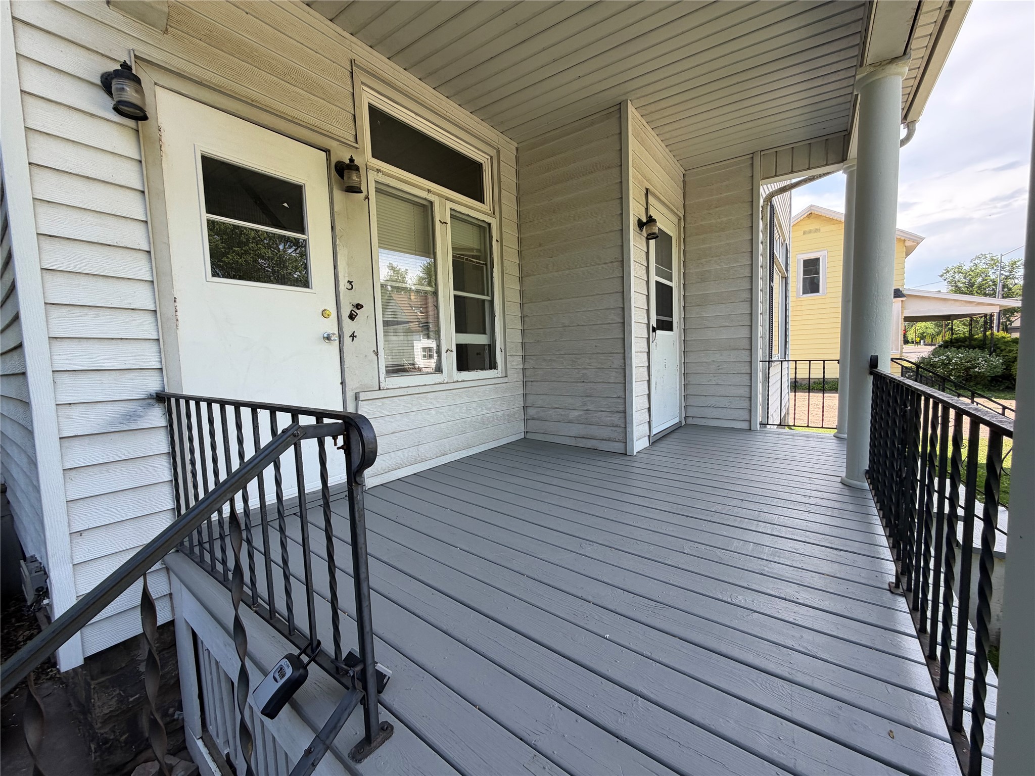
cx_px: 518
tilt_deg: -4.5
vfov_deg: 85.7
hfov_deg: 102.1
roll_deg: +2.3
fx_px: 419
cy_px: 388
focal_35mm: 14
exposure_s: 1/231
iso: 40
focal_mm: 2.22
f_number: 2.2
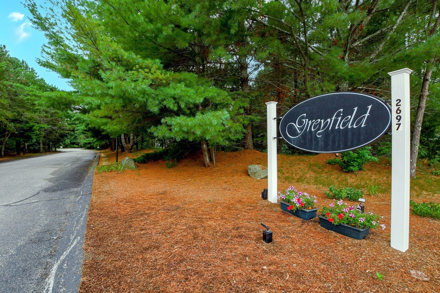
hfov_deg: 100.4
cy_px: 146
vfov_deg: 77.3
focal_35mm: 15
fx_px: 183
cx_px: 220
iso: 1000
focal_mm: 10
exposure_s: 1/400
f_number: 7.1
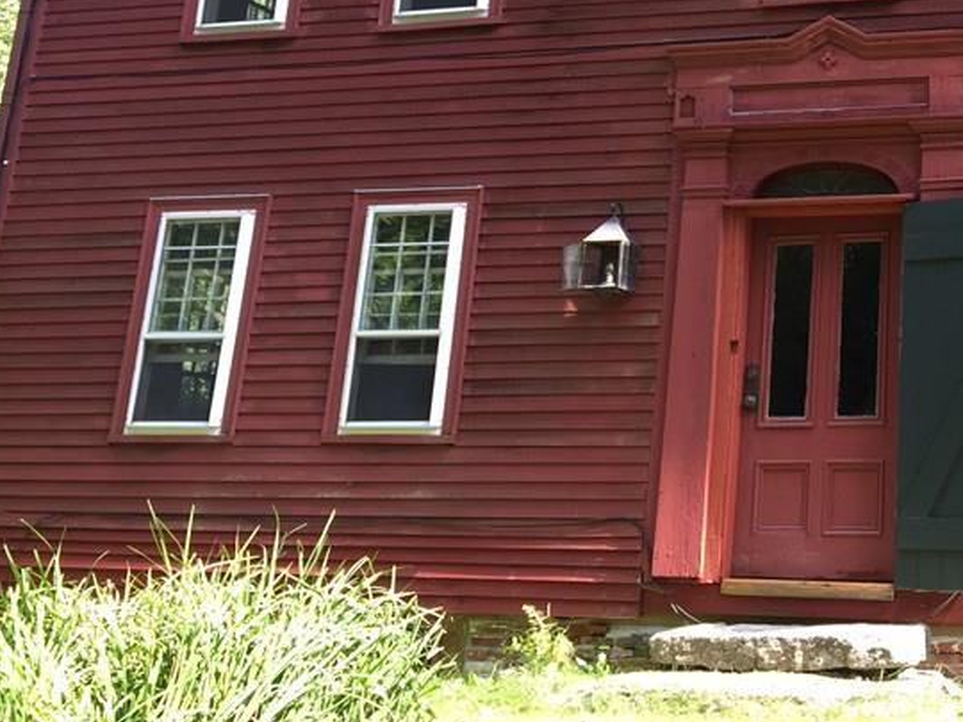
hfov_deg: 32.9
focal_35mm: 55
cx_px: 892
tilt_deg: +15.8
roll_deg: -1.2
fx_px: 1530
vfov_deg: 25.7
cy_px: 75
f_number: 2.2
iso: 32
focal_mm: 4.15
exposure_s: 1/138
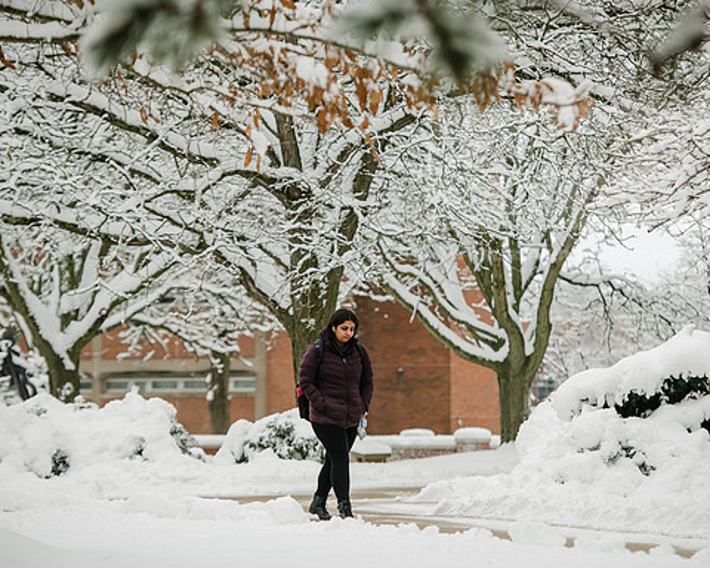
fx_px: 3215
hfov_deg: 12.6
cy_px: 285
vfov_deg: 10.1
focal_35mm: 153
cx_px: 382
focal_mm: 135
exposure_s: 1/400
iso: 200
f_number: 3.5
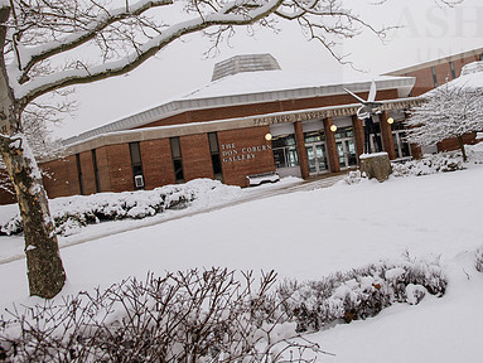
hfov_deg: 56.0
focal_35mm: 32
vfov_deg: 43.8
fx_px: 447
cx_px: 305
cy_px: 134
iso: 200
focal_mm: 22
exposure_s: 1/500
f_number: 5
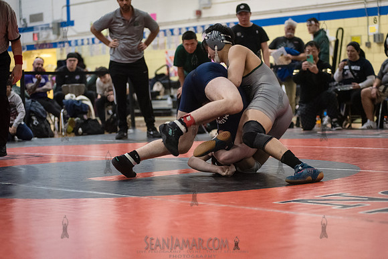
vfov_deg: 15.9
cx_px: 194
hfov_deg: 23.6
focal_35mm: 86
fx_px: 927
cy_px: 130
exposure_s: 1/500
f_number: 3.5
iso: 8000
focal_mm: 86
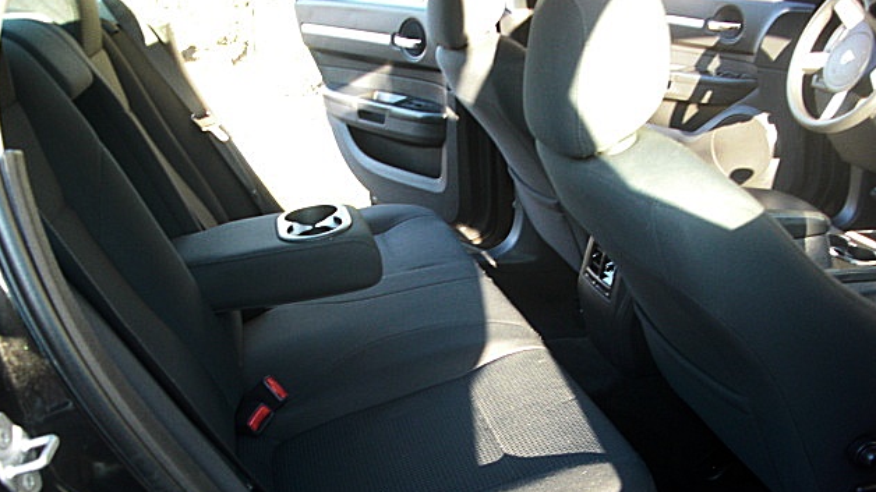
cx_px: 434
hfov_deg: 50.5
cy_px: 330
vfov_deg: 29.5
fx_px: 929
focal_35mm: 40
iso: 200
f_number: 2.8
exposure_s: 1/60
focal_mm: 6.3
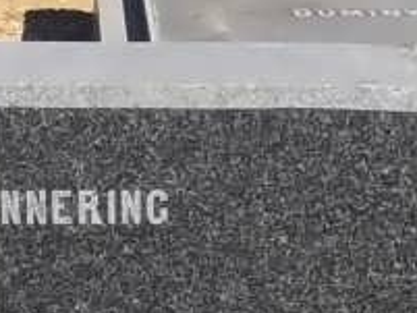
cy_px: 659
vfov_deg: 7.4
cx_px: 89
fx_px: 2302
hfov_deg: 10.3
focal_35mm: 191
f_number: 5.5
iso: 80
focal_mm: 5.7
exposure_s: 1/320
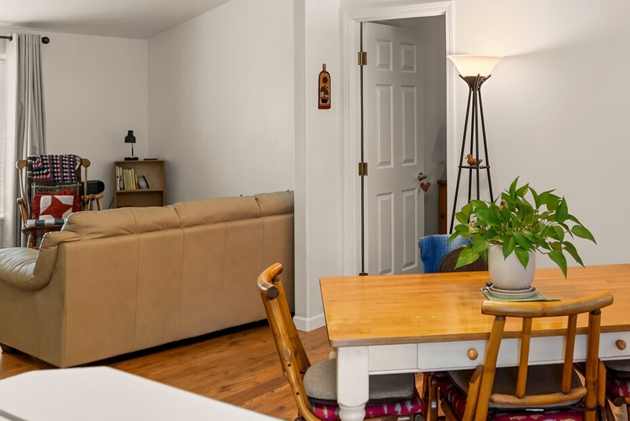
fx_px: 770
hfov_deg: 43.7
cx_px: 434
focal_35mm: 44
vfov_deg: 30.2
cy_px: 120
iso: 400
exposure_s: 1/15
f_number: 2.8
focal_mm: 24
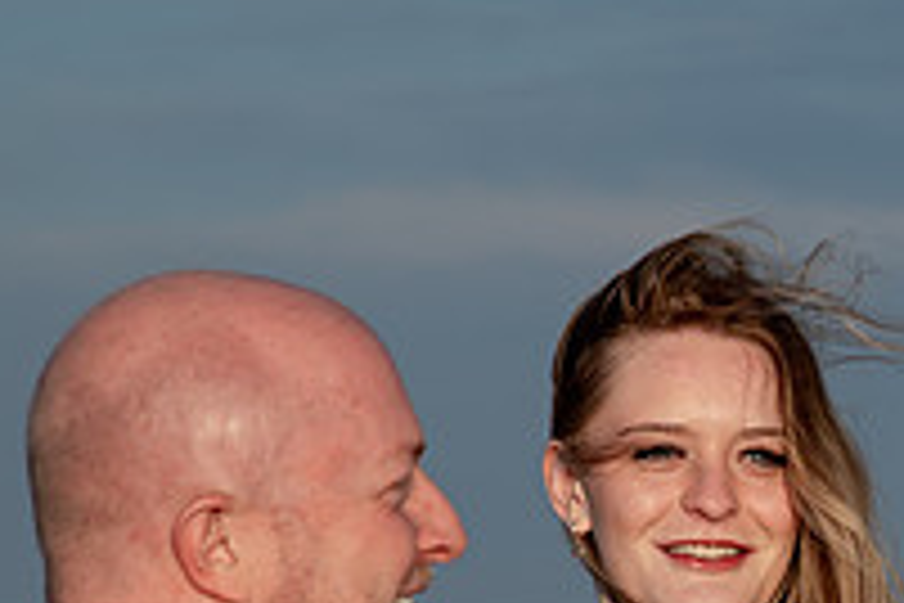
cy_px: 696
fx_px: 9893
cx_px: 1034
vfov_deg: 3.5
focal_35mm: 394
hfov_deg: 5.2
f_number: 8
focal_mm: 120
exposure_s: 1/320
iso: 200
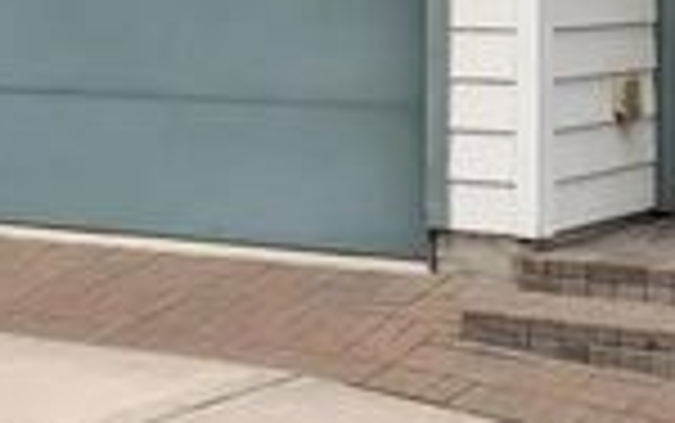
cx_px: 338
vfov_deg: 11.5
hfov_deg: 18.8
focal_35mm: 111
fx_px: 2043
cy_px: -133
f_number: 5.6
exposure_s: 1/250
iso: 100
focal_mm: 16
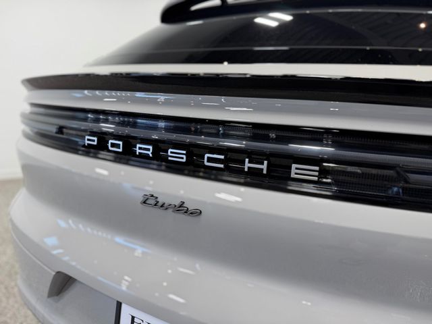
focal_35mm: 24
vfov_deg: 56.8
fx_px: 300
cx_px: 216
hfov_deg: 71.6
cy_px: 162
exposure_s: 1/120
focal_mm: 6.76
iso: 50
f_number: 1.78
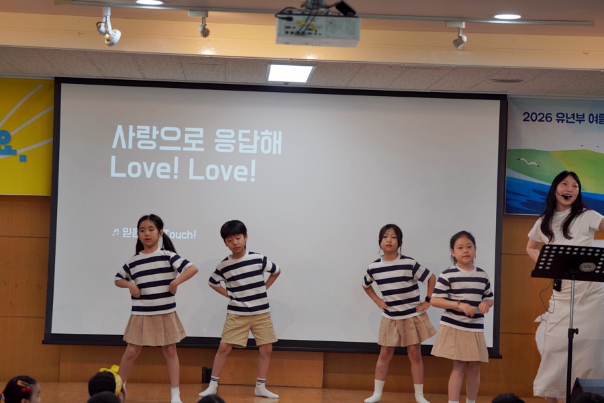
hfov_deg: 20.2
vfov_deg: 13.6
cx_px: 302
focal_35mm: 101
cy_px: 202
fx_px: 1694
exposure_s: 1/160
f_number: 4
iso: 400
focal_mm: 101
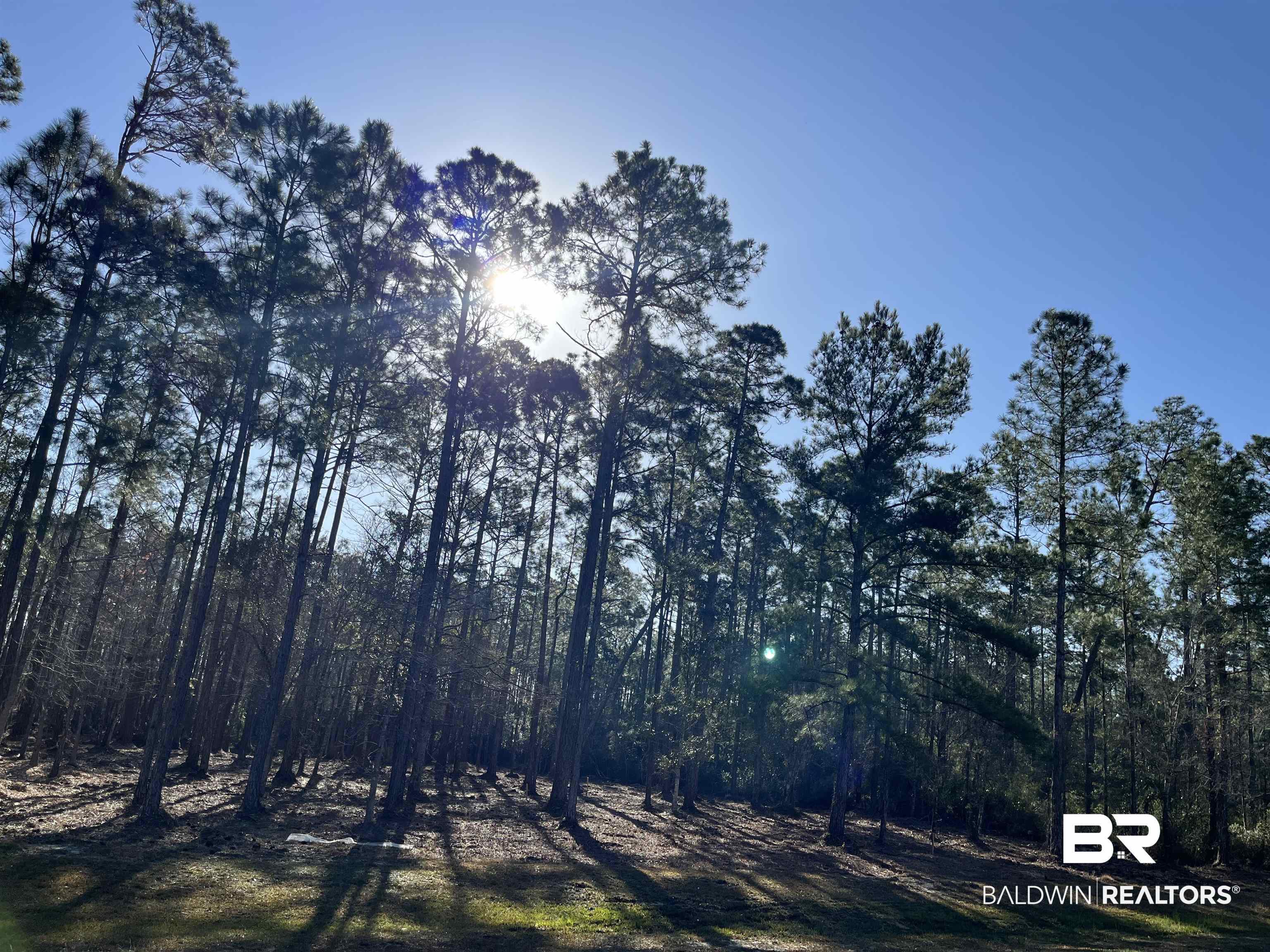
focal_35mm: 26
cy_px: 476
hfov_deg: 67.3
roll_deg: -5.2
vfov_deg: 53.1
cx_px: 635
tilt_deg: +16.2
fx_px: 954
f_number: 1.6
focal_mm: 5.1
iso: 50
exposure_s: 1/4149
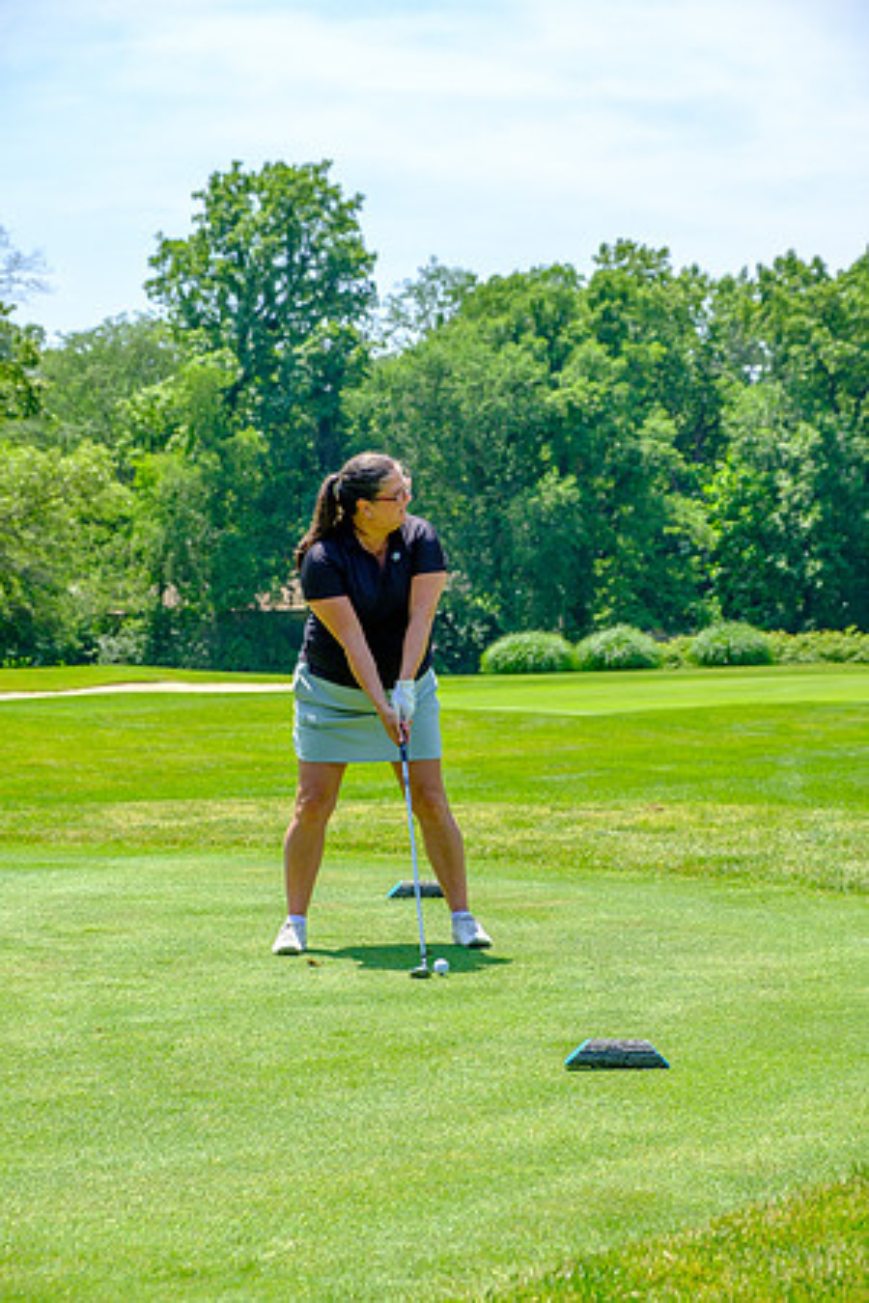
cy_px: 652
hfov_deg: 16.5
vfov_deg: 24.5
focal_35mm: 83
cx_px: 434
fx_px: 3005
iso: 200
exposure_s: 1/250
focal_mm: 55
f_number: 5.6
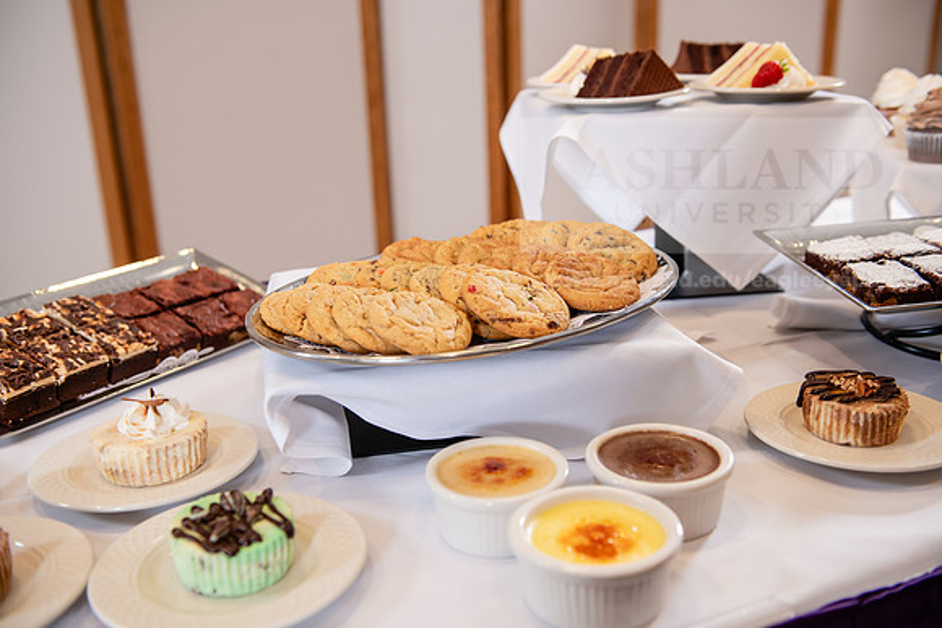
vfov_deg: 35.1
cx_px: 471
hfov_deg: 50.7
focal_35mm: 38
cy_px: 314
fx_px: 995
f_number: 3.5
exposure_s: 1/160
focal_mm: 38
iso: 400
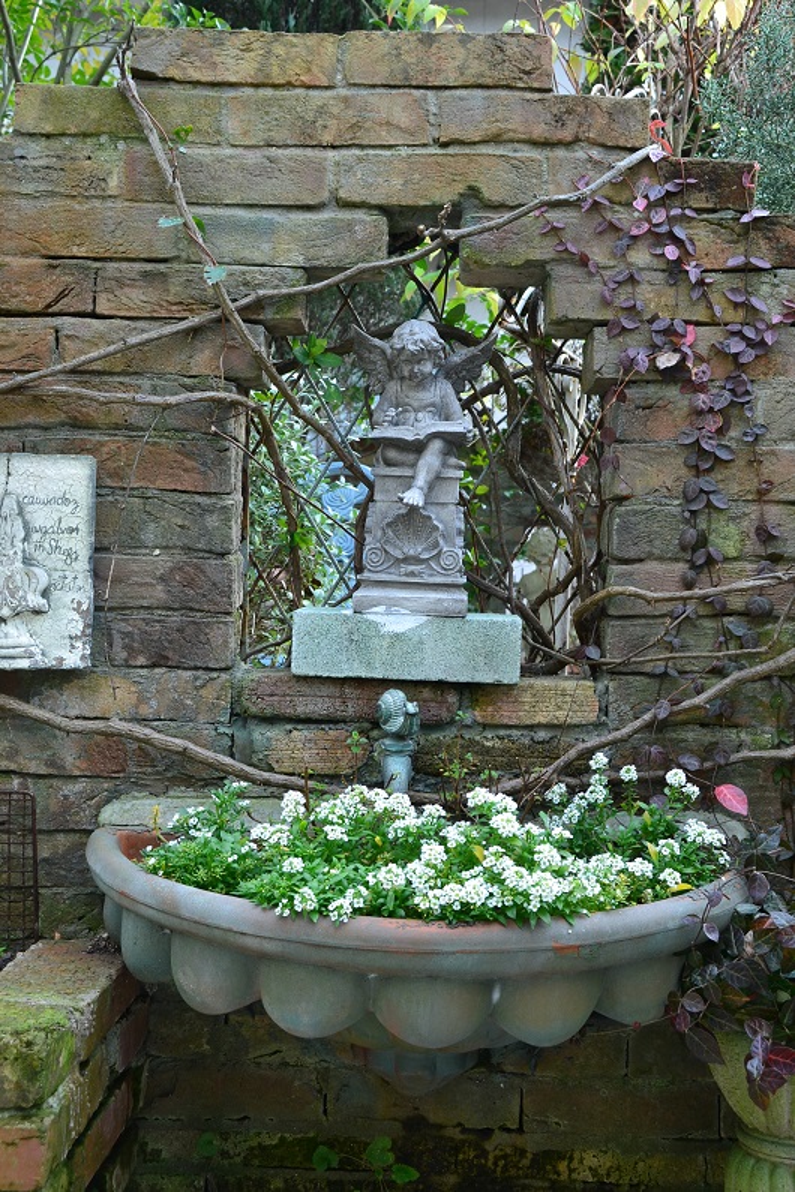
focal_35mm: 42
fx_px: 1391
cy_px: 596
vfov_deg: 46.4
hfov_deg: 31.9
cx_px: 398
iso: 400
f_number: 8
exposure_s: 1/60
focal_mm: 28
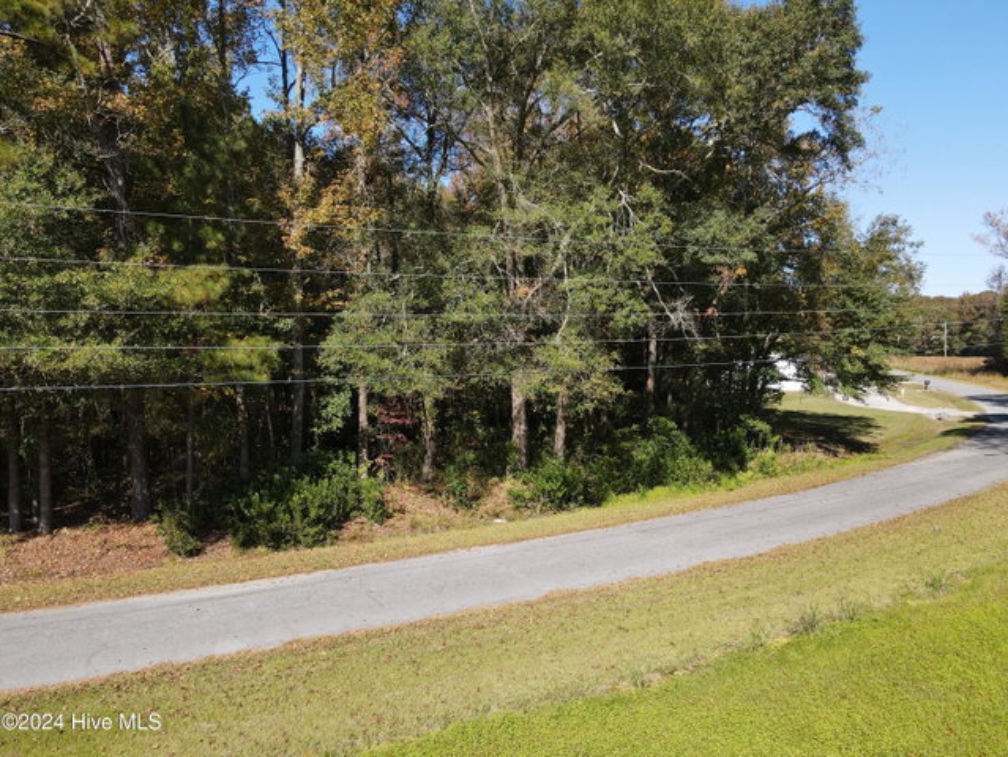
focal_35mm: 24
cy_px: 378
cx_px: 504
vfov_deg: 56.9
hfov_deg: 71.6
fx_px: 699
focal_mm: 4.5
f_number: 2.8
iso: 110
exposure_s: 1/400
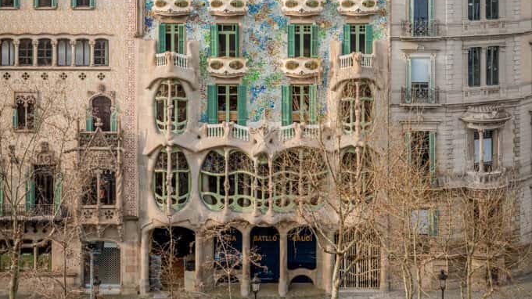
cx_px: 266
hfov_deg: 29.8
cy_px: -59
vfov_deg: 16.3
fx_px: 1001
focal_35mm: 71
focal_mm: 45
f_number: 8
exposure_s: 1/60
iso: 50
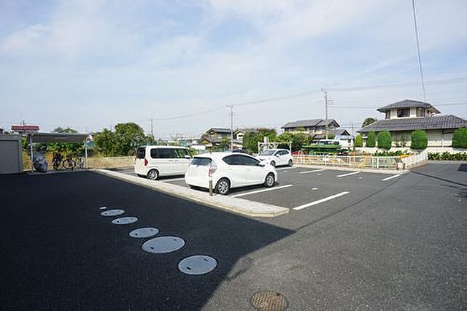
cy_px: 156
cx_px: 234
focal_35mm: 24
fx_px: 311
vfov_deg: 53.1
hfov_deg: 73.8
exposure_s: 1/80
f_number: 13
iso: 100
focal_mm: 16
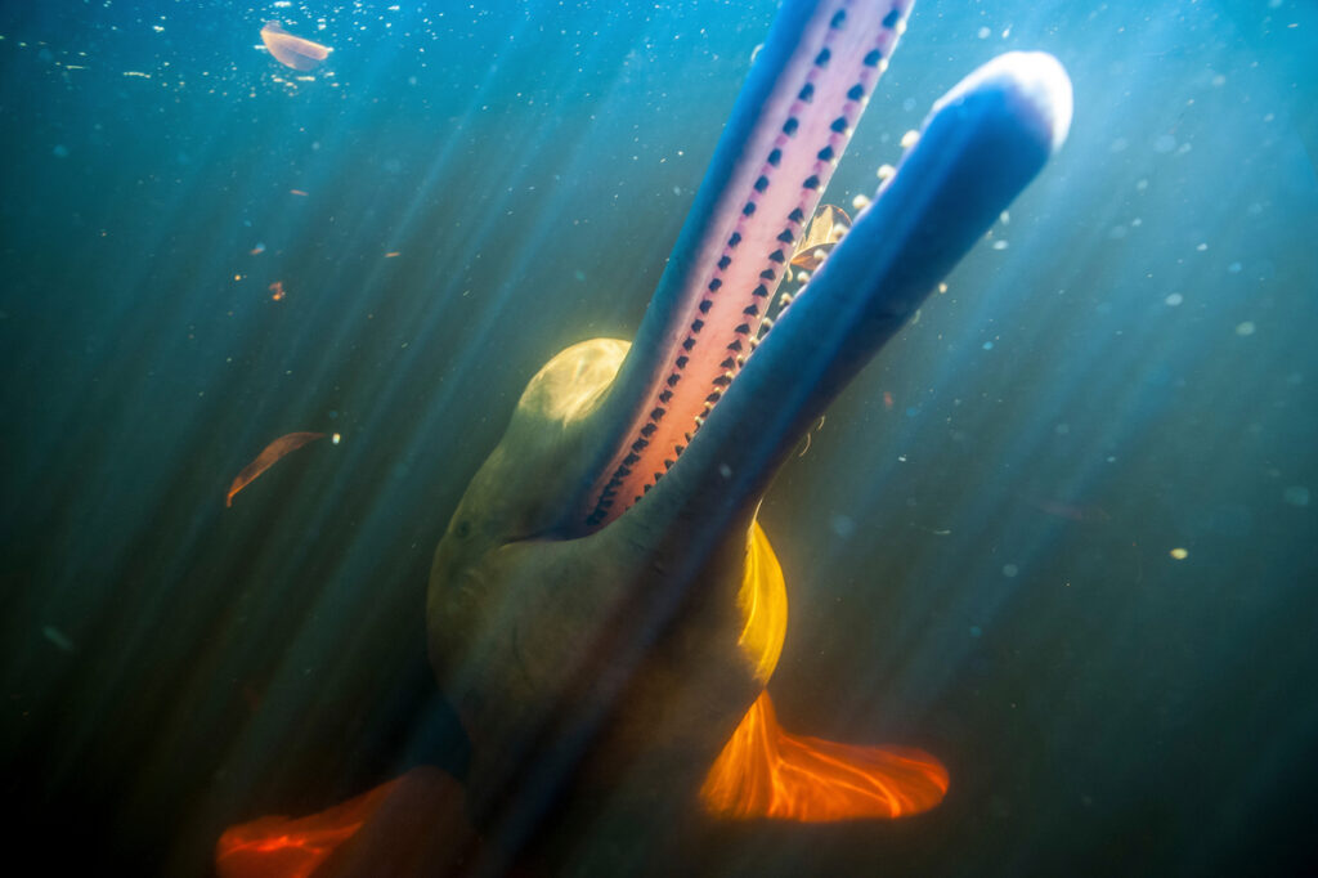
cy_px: 439
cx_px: 659
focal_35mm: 18
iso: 500
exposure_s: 1/100
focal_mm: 18
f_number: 5
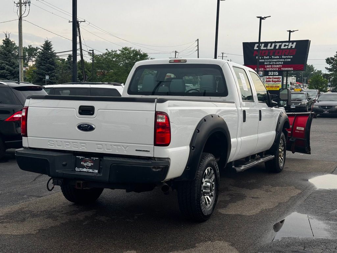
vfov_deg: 30.3
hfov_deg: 39.7
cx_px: 168
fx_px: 467
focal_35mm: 48
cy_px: 126
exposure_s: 1/672
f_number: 1.78
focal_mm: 6.76
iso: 64
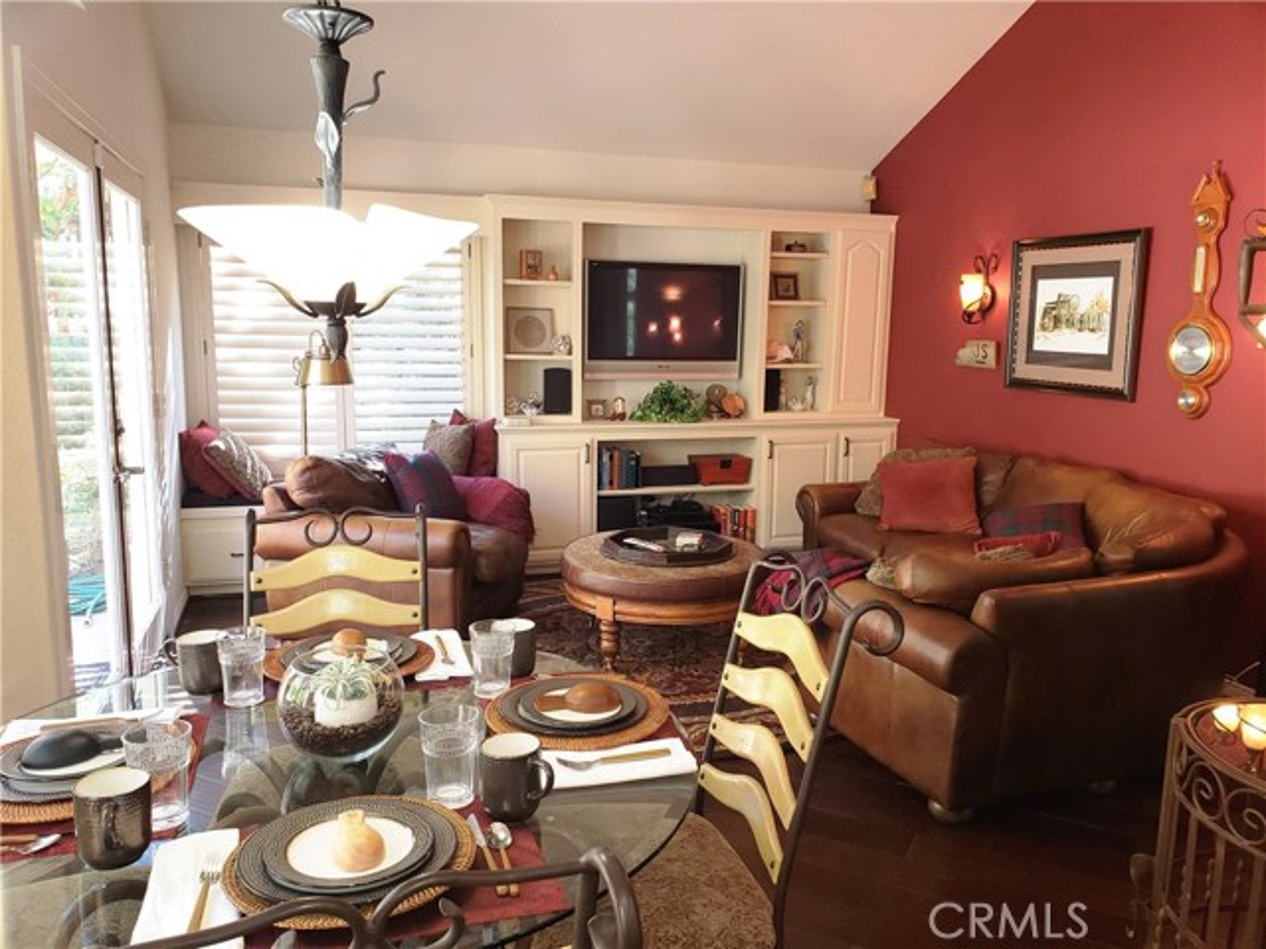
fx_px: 951
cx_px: 633
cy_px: 474
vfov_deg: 53.1
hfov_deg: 67.3
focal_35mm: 26
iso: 100
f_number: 2.4
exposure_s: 1/40
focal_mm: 4.3
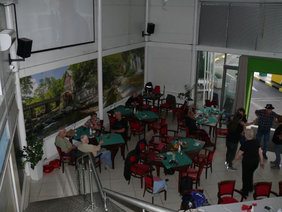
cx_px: 141
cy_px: 106
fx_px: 285
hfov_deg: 52.6
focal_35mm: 35
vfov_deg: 40.7
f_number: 2.8
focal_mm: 7.4
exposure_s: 1/30
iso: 200
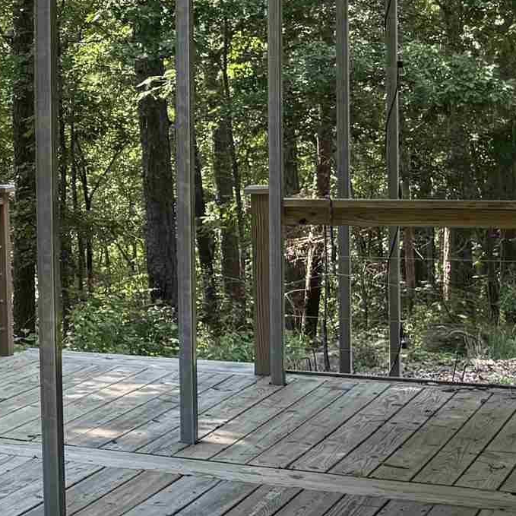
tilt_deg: -3.4
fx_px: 1619
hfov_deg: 15.5
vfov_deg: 18.1
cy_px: 201
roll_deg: +1.5
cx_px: -424
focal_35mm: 96
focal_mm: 6.76
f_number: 1.78
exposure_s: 1/440
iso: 100
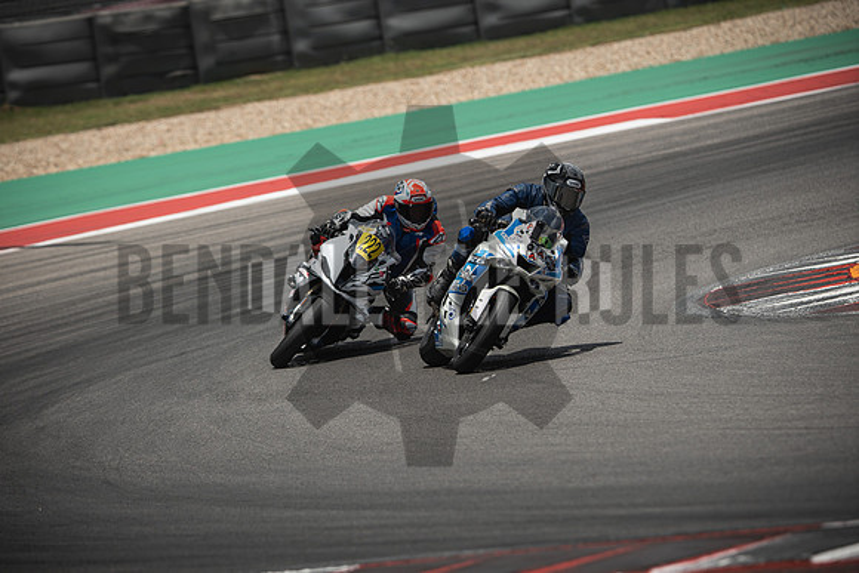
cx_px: 430
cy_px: 286
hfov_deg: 6.9
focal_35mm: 300
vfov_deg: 4.6
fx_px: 7160
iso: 125
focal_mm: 200
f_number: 3.2
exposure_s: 1/2000
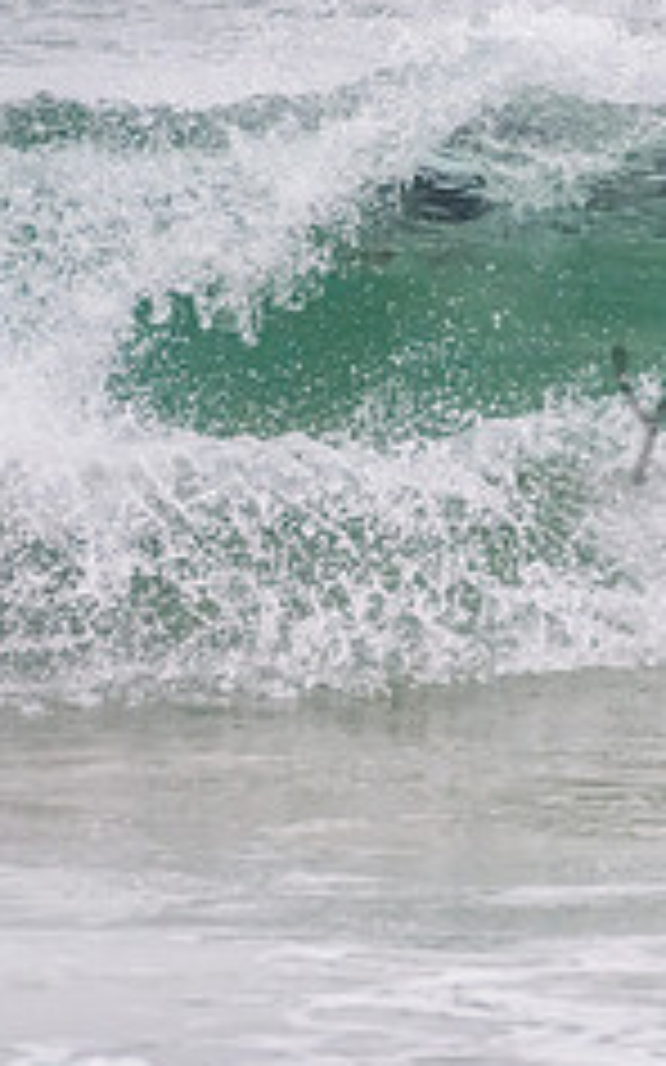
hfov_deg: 0.9
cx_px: 868
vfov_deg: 1.4
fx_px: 44518
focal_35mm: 1532
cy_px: 466
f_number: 5.6
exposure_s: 1/1000
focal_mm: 500
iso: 800
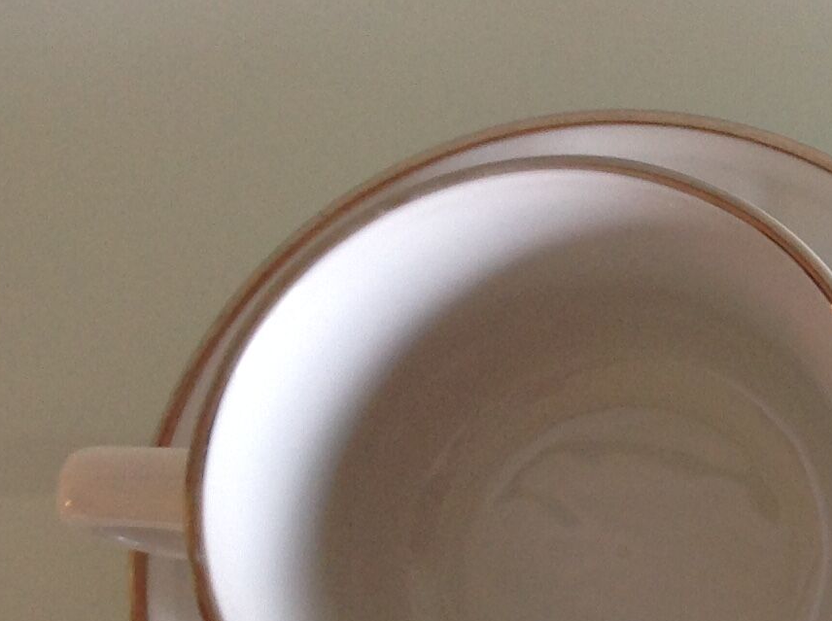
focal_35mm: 106
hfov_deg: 17.1
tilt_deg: -78.3
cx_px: 1187
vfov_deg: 13.8
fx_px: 2543
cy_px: 566
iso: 64
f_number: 2.4
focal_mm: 4.28
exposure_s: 1/15
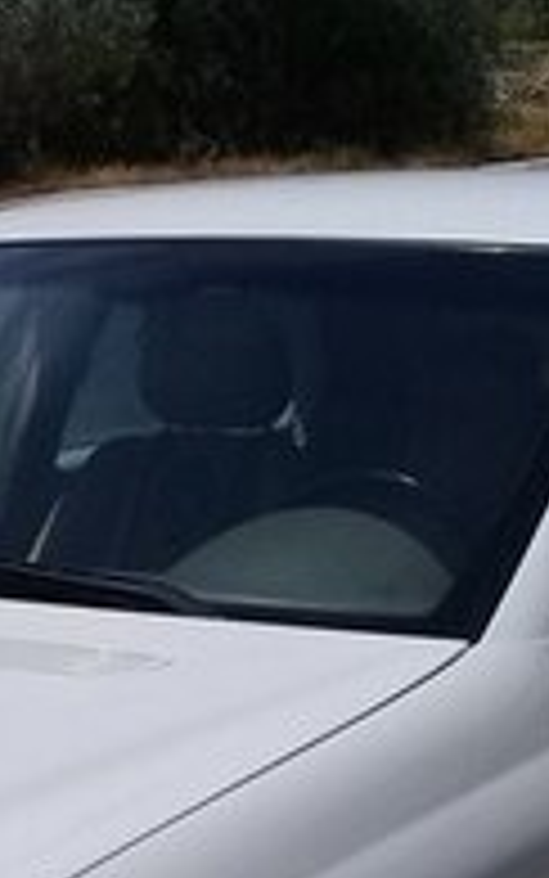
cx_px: -108
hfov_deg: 11.6
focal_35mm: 111
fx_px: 2655
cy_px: 961
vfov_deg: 18.1
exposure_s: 1/5025
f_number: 2.2
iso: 50
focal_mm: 3.3
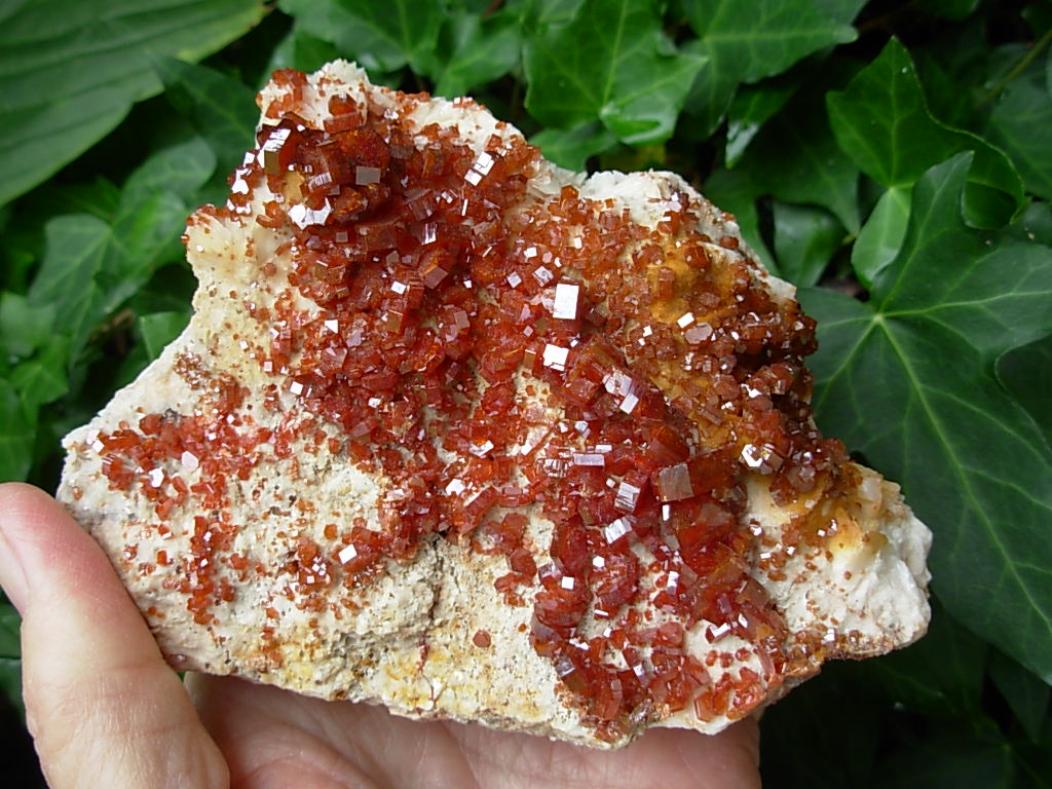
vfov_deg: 37.7
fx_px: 1155
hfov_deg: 49.0
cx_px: 526
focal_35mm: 38
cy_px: 394
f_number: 2.9
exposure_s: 1/197
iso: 50
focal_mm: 6.3
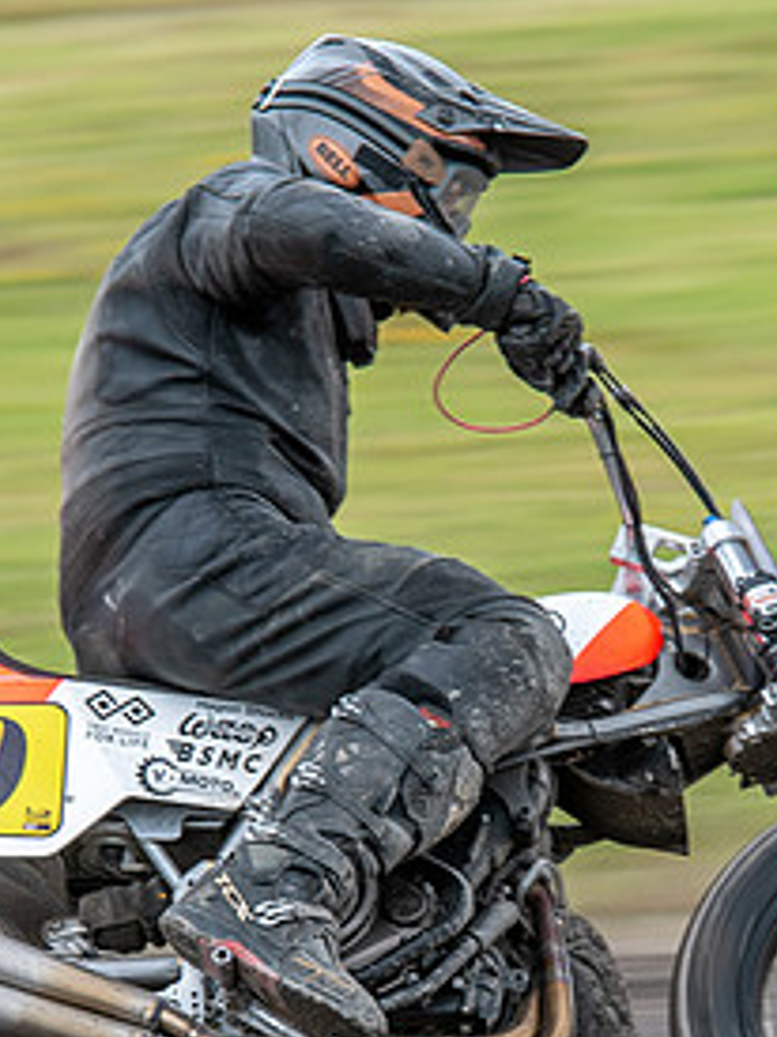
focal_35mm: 685
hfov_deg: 2.2
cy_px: 815
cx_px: 570
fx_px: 20517
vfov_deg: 2.9
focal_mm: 200
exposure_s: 1/200
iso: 125
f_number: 7.1
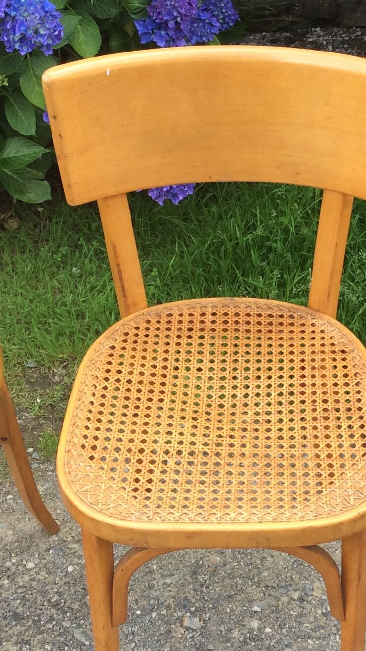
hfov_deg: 17.7
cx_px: 236
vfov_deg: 31.0
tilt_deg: -44.5
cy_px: 338
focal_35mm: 68
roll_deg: +1.9
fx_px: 1174
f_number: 2.4
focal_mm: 3.3
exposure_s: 1/224
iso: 32
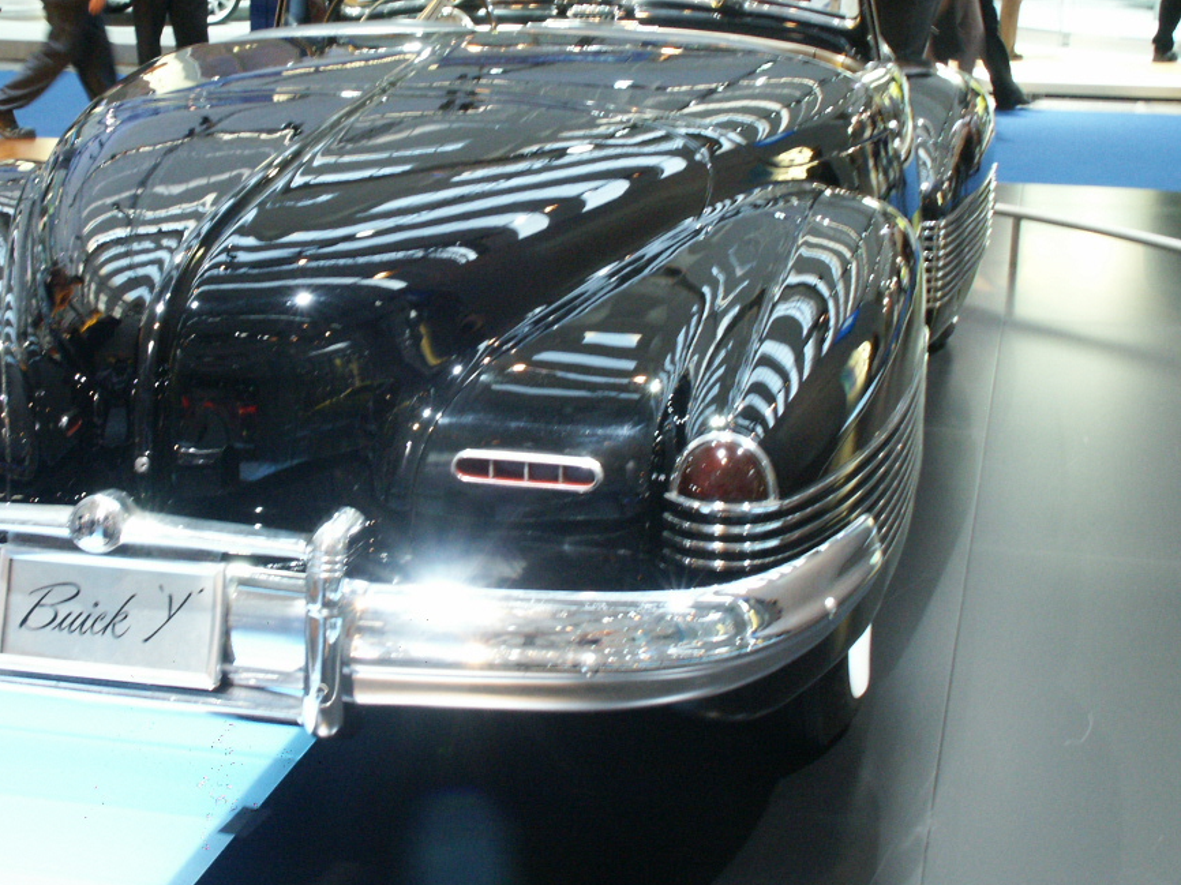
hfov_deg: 28.5
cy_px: 293
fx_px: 2319
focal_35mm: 68
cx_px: 461
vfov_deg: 21.5
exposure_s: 1/20
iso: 200
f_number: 5.6
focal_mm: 11.82
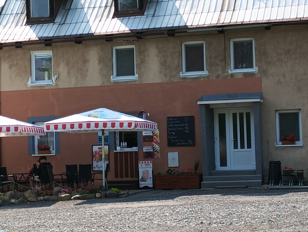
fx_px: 838
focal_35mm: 94
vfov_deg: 15.8
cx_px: 154
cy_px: 116
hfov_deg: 20.8
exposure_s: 1/292
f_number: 1.8
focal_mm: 4.26
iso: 50
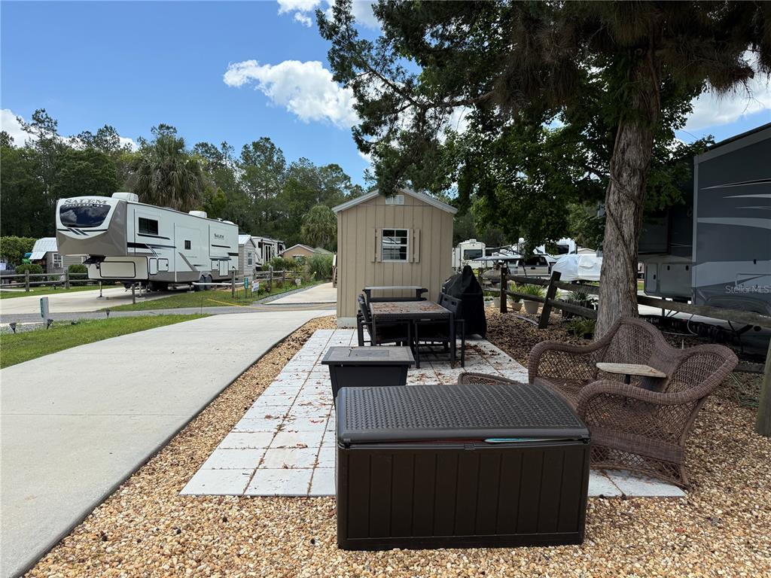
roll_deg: -0.6
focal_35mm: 24
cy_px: 289
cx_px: 386
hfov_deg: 71.6
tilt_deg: -1.6
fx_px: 535
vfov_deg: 56.8
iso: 100
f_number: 1.78
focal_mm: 6.76
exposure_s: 1/3759
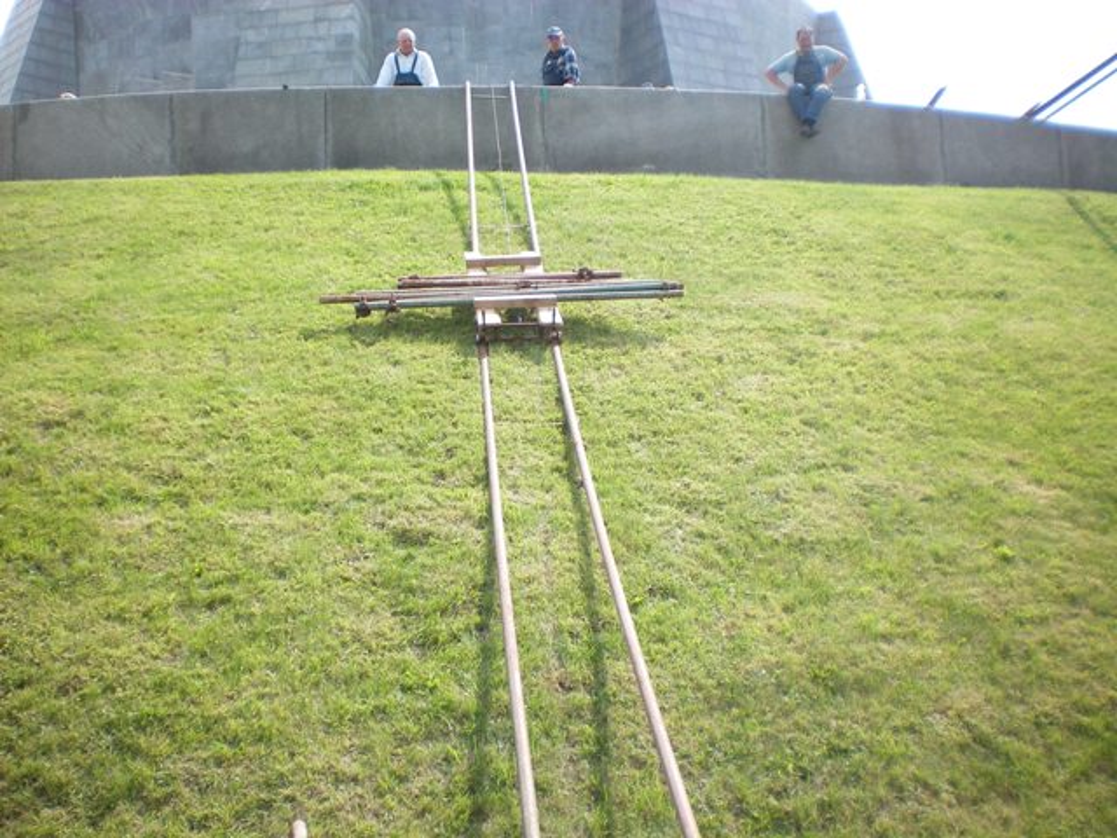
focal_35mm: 38
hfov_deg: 49.0
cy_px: 419
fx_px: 1226
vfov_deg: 37.7
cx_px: 558
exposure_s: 1/400
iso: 64
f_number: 3.1
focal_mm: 6.3
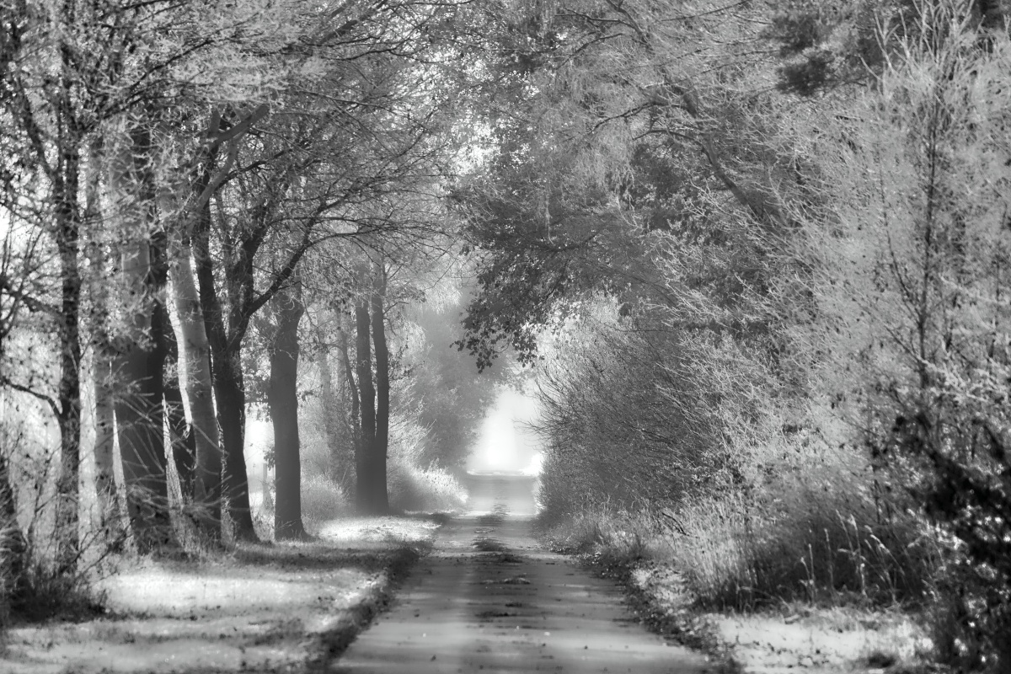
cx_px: 506
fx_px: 11232
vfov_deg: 3.4
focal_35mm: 400
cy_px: 337
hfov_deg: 5.2
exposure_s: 1/1000
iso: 800
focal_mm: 400
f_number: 11
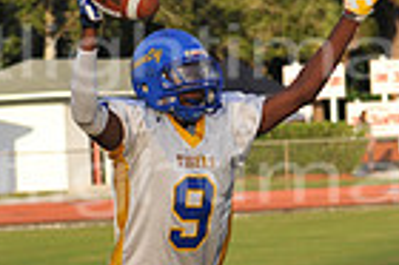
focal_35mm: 290
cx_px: 188
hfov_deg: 7.1
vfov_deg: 4.7
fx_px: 3210
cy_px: 245
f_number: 3.5
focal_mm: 70
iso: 800
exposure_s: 1/3200
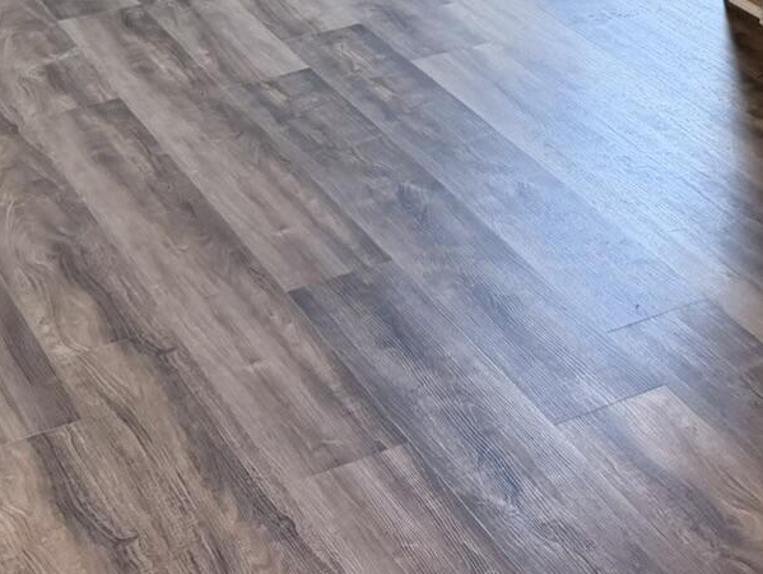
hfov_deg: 23.6
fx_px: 1809
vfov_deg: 15.9
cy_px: -389
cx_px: 545
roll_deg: +0.7
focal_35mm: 82
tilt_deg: -9.1
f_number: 1.78
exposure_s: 1/212
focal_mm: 6.76
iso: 200
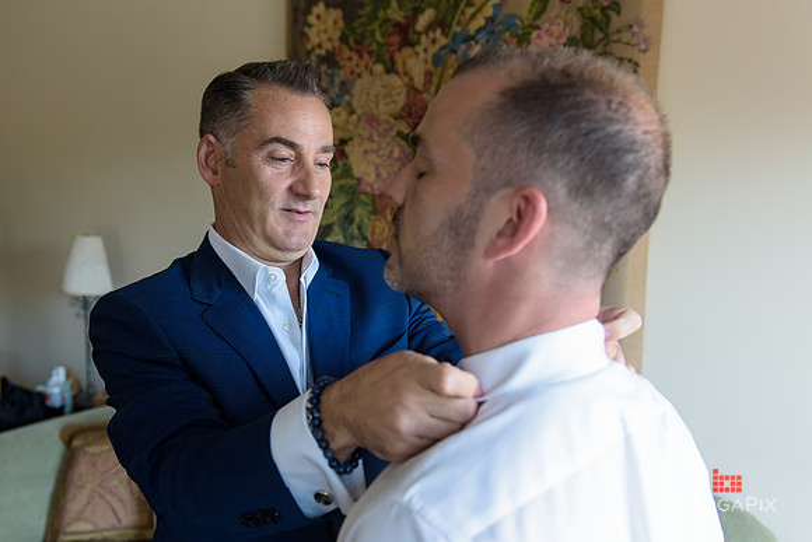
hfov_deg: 49.4
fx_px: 877
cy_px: 295
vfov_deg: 34.3
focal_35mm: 39
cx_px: 323
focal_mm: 32
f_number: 3.2
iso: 1000
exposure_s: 1/125
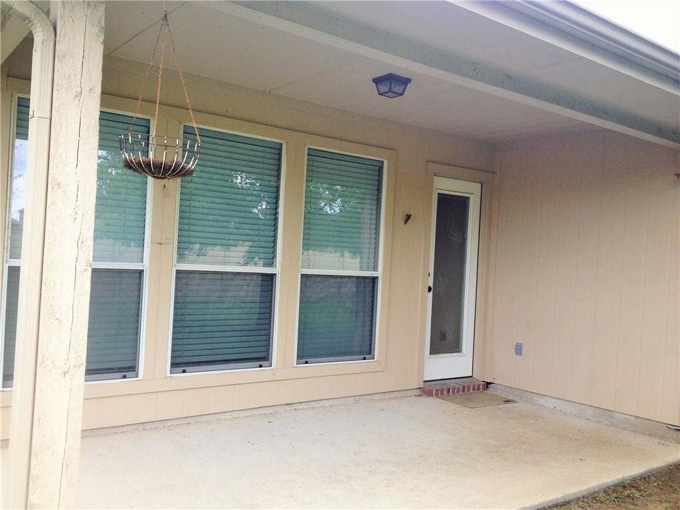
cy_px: 255
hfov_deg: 52.6
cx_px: 340
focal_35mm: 35
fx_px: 688
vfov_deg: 40.7
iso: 50
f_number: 2.4
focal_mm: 4.28
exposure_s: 1/264
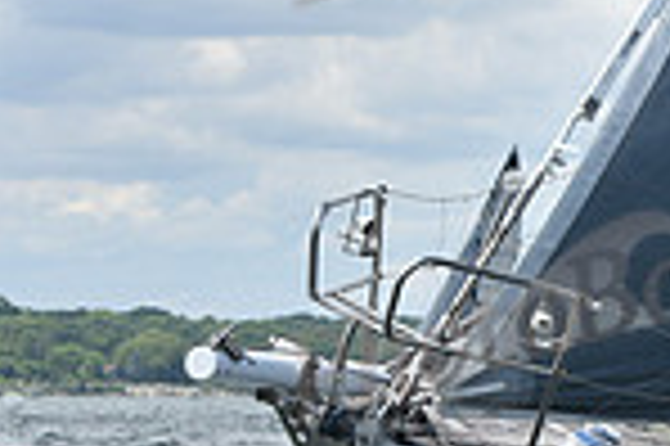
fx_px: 6878
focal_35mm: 370
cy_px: 475
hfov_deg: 5.5
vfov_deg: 3.7
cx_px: 1156
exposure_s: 1/1250
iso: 250
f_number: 5.6
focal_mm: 95
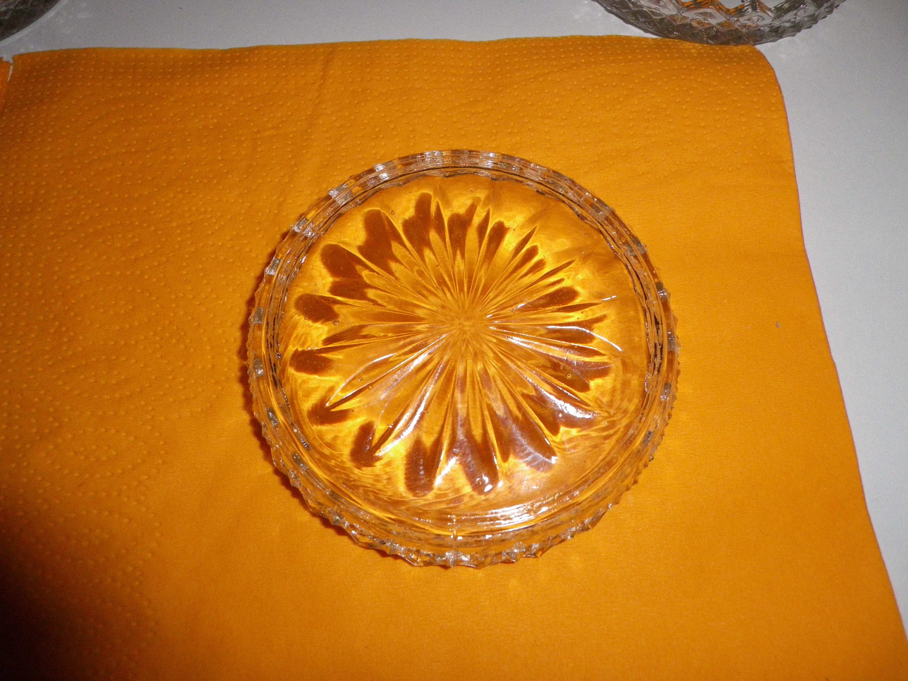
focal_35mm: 28
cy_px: 340
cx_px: 454
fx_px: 734
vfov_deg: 49.7
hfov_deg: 63.4
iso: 250
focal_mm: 4.9
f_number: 7
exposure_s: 1/60
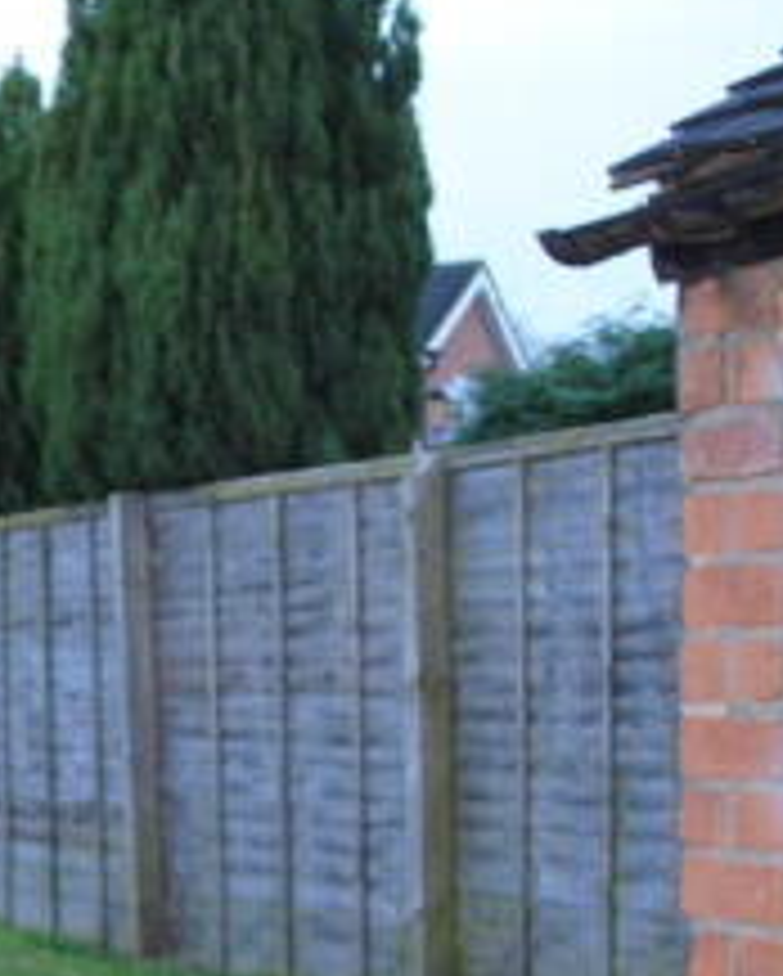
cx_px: -299
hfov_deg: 15.6
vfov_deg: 20.4
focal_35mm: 93
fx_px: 2690
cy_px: 776
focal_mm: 22
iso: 200
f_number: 3.8
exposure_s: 1/15
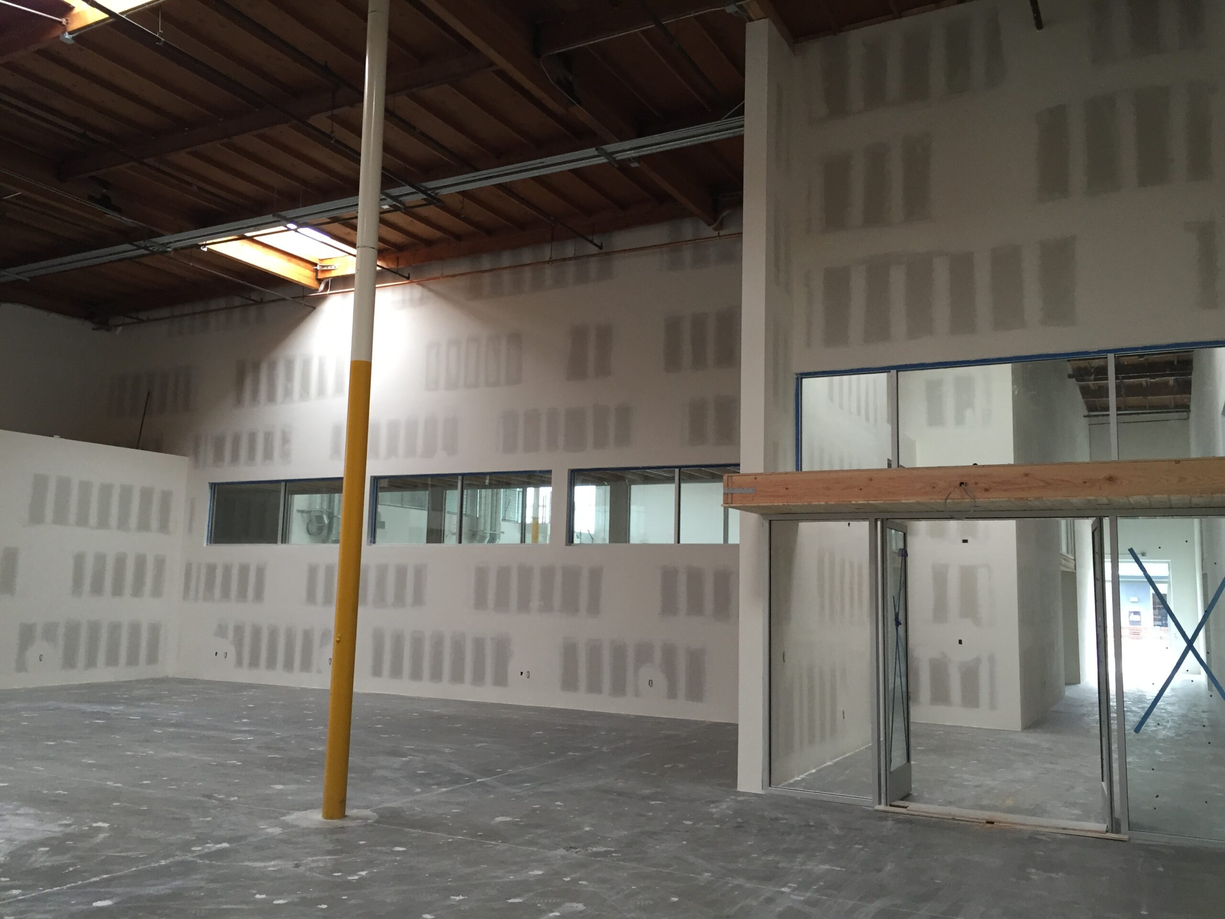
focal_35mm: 29
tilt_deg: +6.5
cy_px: 460
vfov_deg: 48.2
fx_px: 1026
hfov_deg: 61.7
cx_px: 612
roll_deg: -1.9
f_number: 2.2
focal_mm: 4.15
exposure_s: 1/30
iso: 100
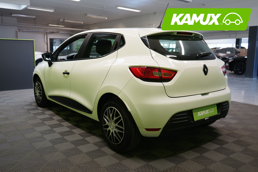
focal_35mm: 32
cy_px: 86
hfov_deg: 58.7
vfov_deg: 41.1
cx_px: 129
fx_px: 229
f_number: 4
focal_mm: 32
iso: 500
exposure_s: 1/30
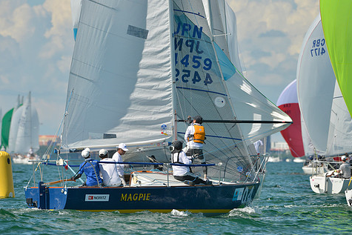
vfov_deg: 3.3
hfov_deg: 5.0
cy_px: 103
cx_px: 155
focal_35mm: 415
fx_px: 4059
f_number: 5.6
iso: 200
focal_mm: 340
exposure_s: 1/1250
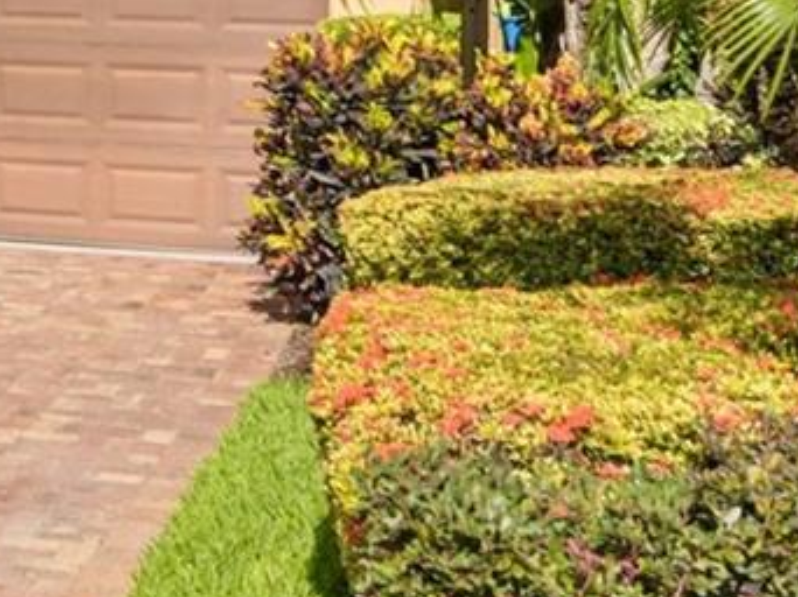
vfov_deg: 14.0
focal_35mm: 99
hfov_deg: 17.6
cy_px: -292
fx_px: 2281
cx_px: -441
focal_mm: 22
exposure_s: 1/1600
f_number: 8
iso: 400
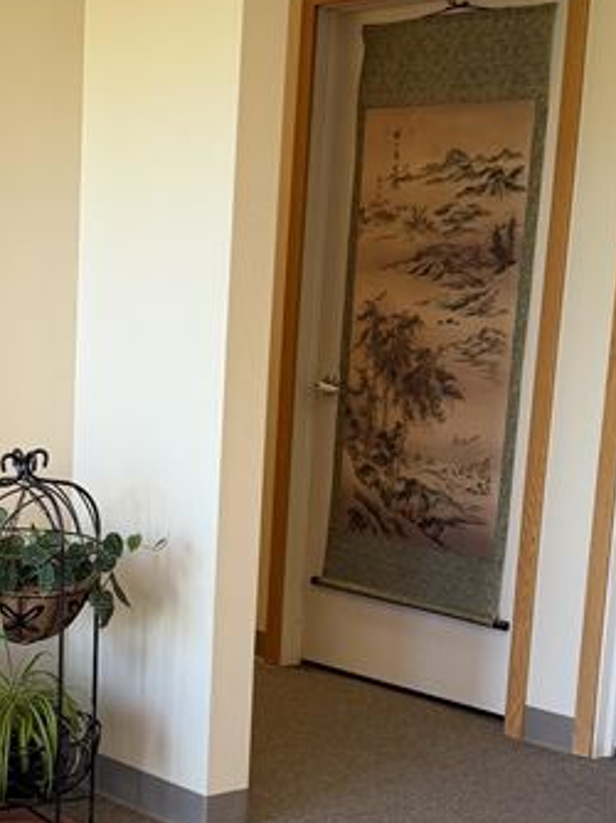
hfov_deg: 20.8
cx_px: 52
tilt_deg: -10.8
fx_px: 1639
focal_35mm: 69
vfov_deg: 27.9
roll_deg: -1.6
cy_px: 596
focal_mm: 6.76
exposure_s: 1/121
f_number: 1.78
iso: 160
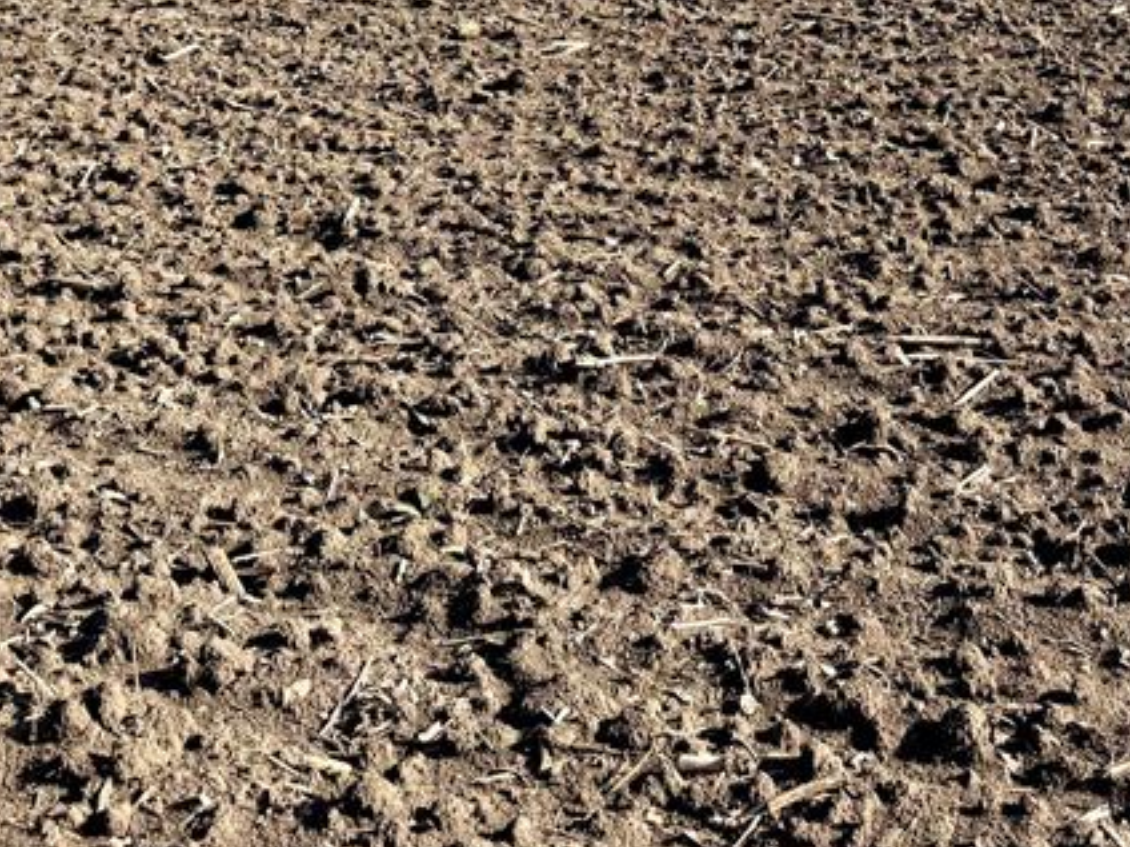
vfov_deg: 24.0
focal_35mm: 58
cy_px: -19
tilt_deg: -11.1
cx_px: 824
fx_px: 1893
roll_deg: +0.7
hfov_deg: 32.7
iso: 80
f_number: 1.78
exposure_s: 1/3759
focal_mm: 6.76
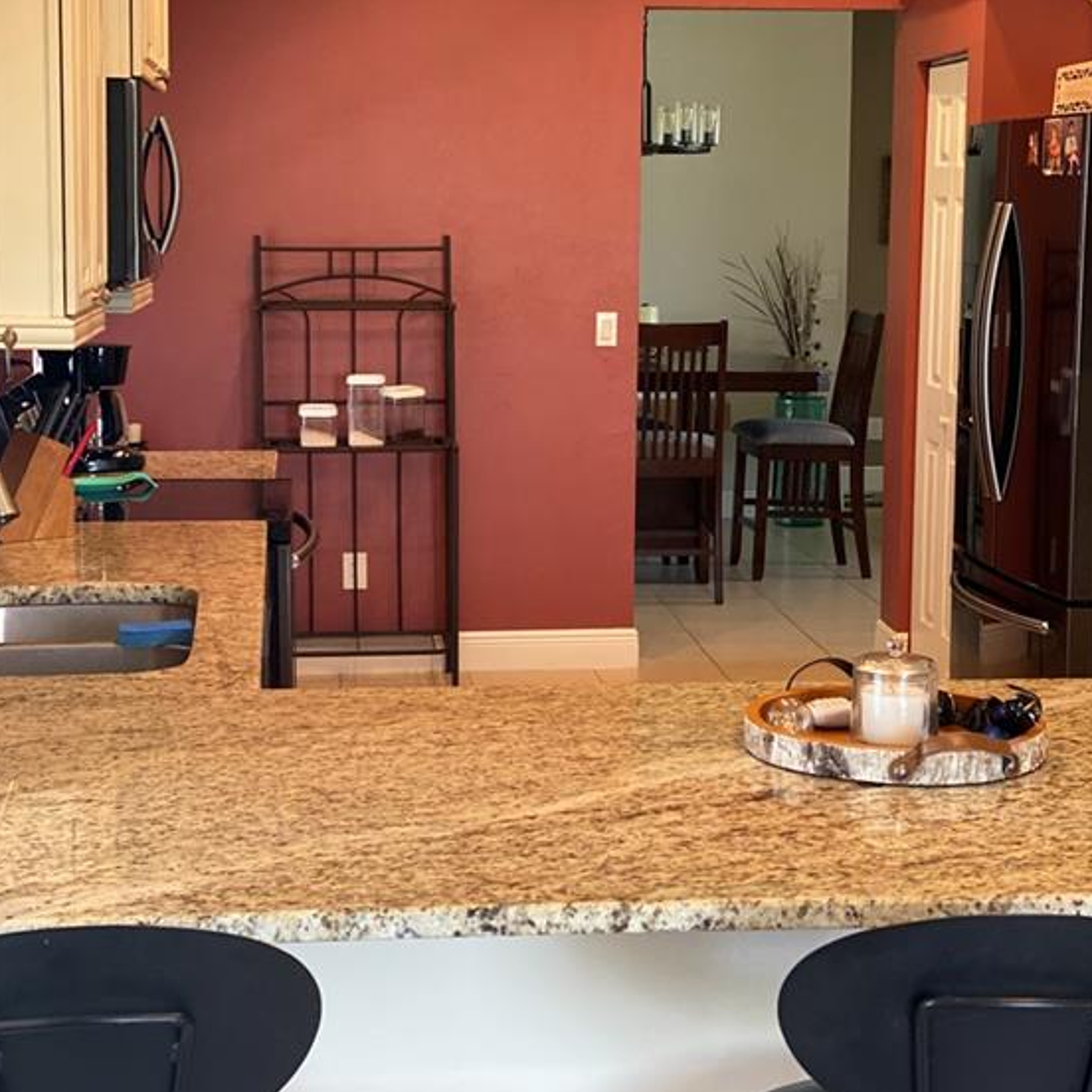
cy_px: 473
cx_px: 528
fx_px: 2284
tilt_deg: -6.1
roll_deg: -0.8
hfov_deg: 26.9
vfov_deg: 26.9
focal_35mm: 64
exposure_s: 1/40
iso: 250
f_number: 2
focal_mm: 6
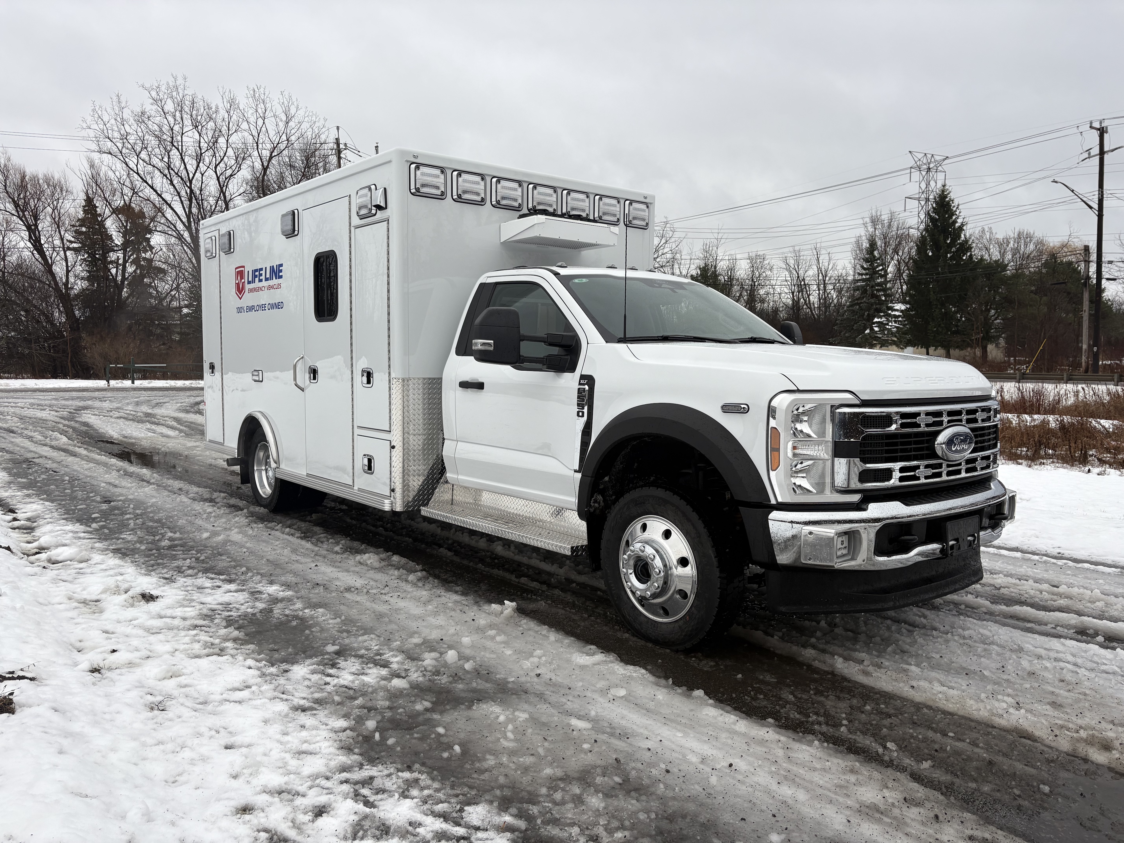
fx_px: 844
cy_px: 422
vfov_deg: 53.1
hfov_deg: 67.3
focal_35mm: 26
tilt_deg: -4.3
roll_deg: +0.9
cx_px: 562
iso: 50
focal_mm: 5.96
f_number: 1.6
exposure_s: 1/433
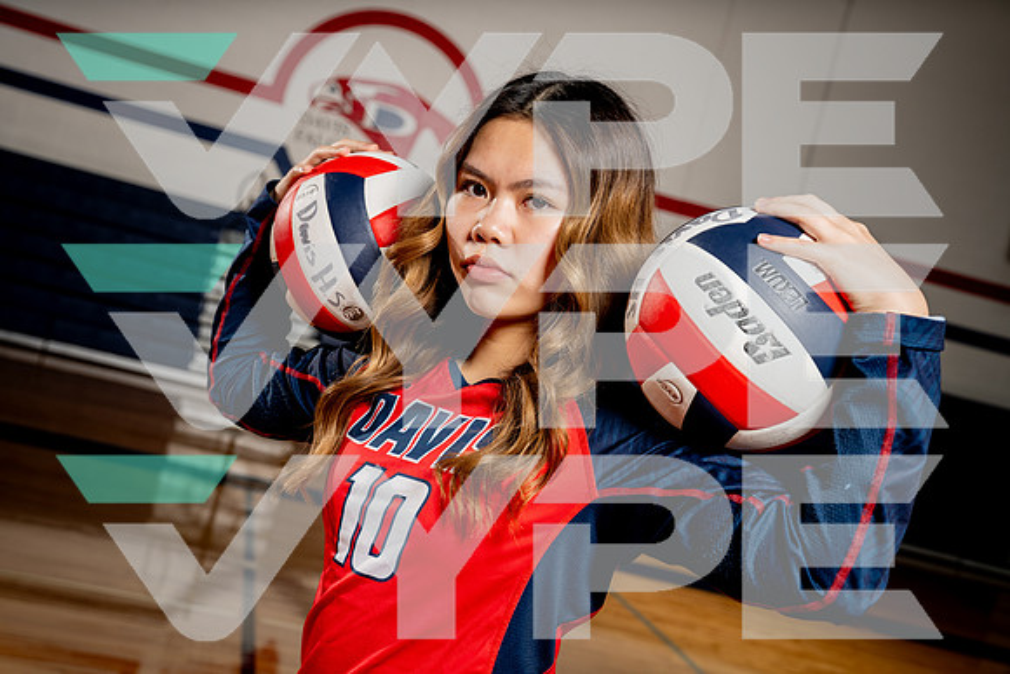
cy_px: 337
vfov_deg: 27.9
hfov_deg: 40.8
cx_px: 505
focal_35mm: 48
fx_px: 1357
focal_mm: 48
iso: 100
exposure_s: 1/250
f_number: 5.6
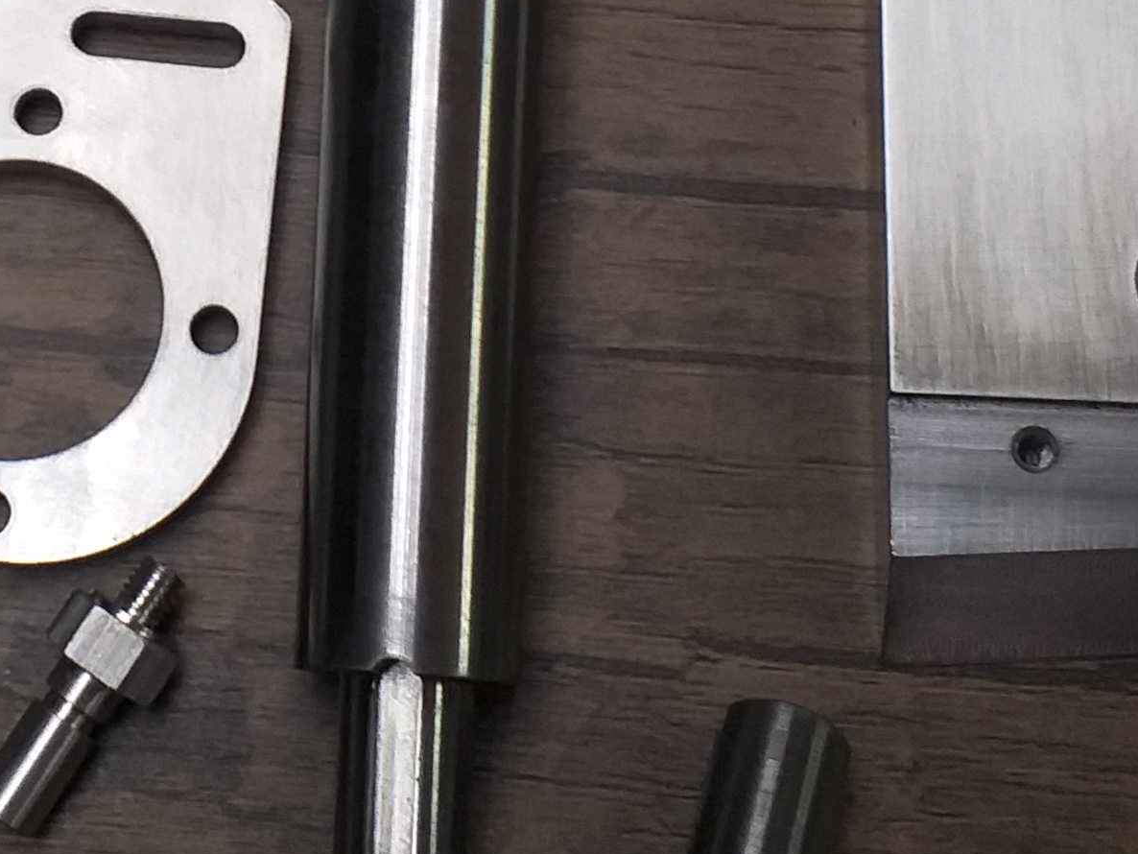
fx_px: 3321
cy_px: -100
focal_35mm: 101
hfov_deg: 19.1
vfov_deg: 14.3
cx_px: 103
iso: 80
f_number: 1.7
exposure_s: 1/50
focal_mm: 3.93
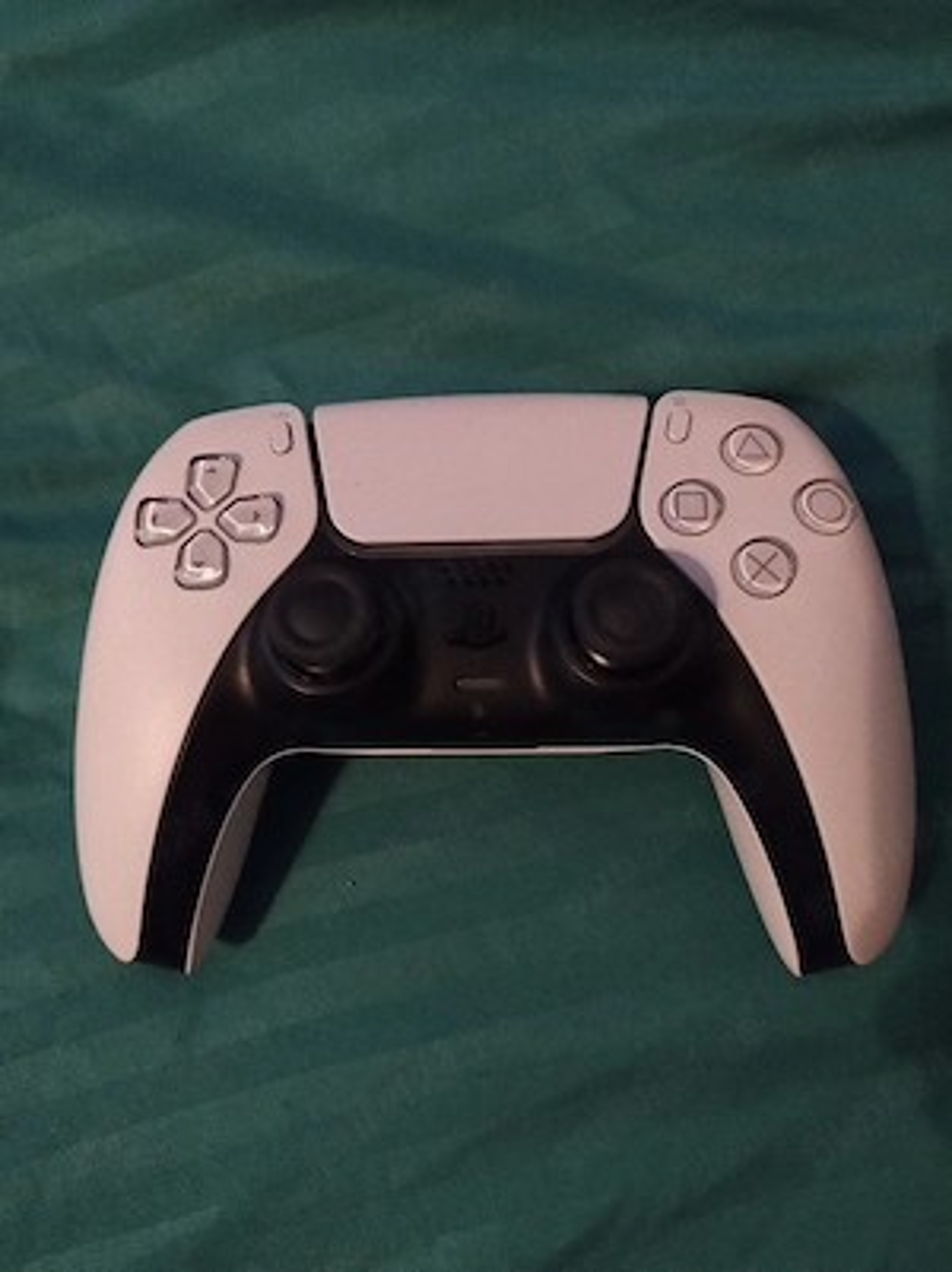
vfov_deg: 69.4
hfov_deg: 54.8
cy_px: 636
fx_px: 918
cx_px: 476
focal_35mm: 25
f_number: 1.7
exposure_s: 1/20
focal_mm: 4.71
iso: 4113
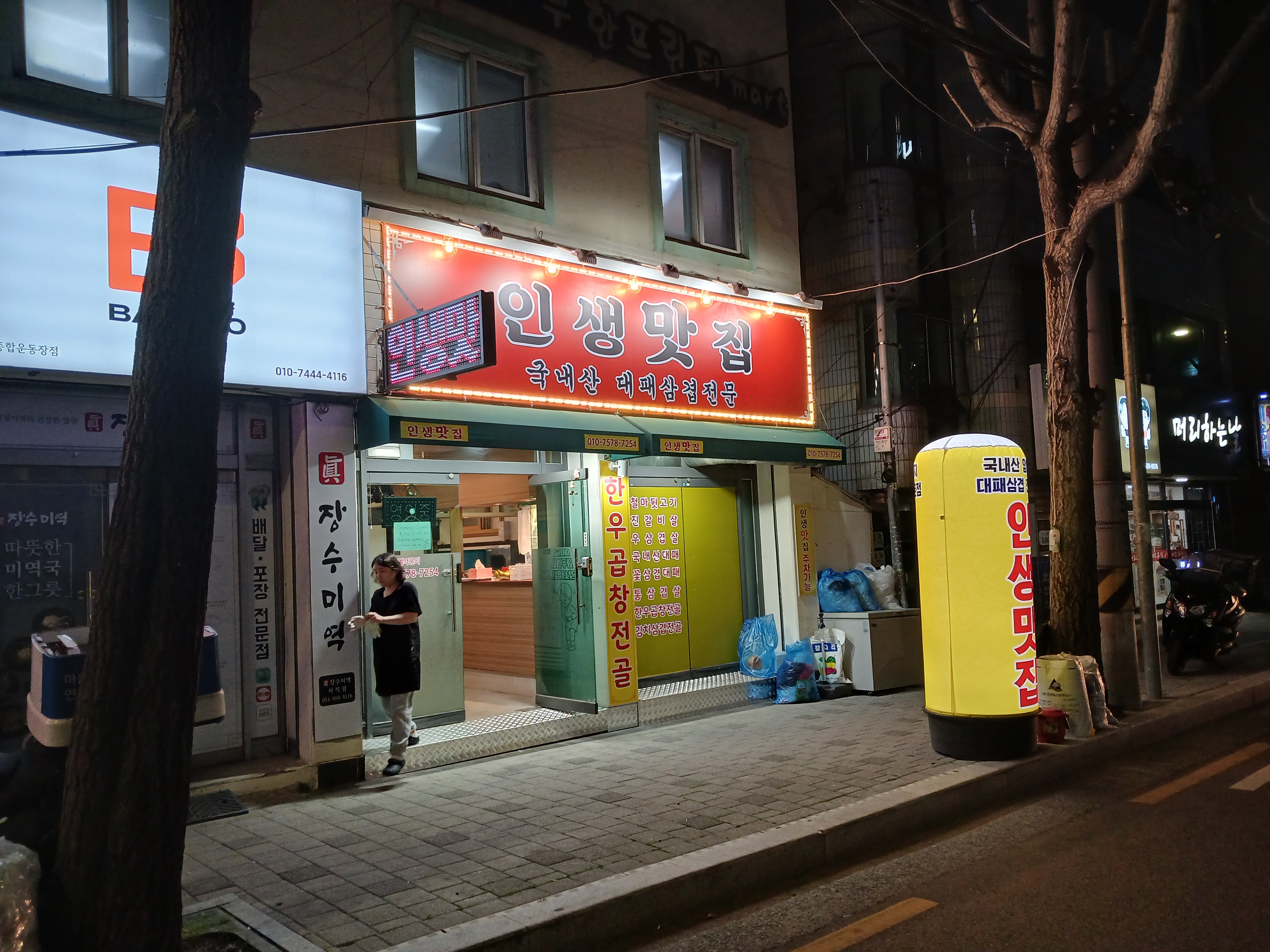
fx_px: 991
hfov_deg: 65.3
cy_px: 476
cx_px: 635
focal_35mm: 27
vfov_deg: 51.4
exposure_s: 1/60
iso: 160
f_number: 1.8
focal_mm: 4
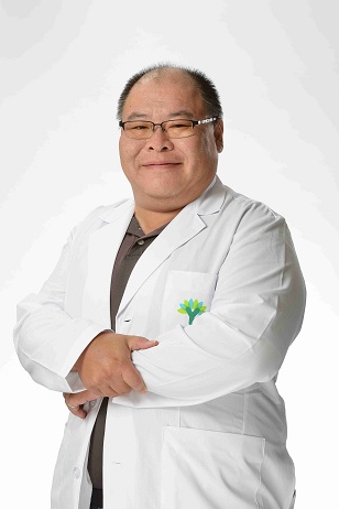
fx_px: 1497
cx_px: 168
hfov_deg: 12.9
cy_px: 279
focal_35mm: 106
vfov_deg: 19.3
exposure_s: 1/125
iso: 125
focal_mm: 95
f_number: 11
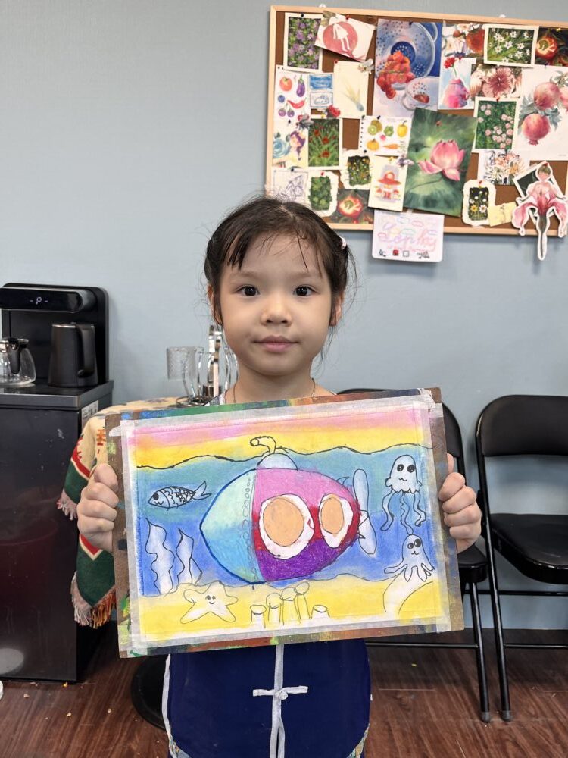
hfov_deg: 53.1
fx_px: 569
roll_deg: -2.3
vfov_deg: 67.3
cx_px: 284
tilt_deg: -7.4
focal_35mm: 26
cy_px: 379
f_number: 1.6
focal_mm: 5.1
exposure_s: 1/100
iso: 50
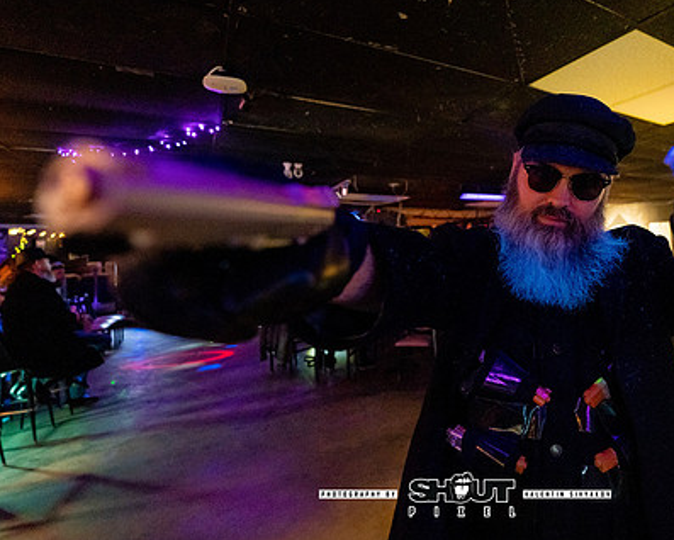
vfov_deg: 67.8
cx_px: 465
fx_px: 399
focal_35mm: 20
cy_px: 233
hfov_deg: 77.0
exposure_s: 1/160
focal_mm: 14.6
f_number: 2.8
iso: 3200
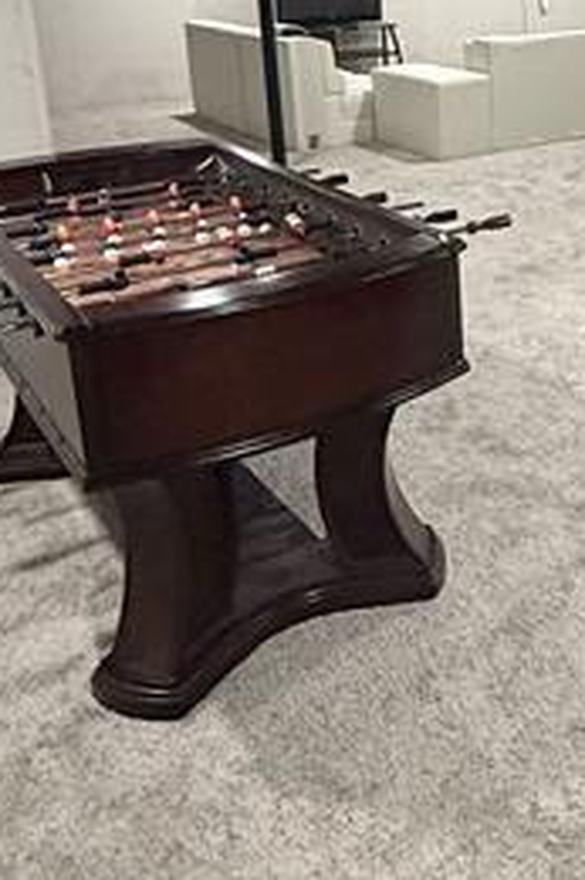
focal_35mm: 43
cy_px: 210
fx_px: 1049
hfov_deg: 28.5
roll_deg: +0.3
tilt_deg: -14.4
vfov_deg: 43.8
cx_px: 629
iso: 500
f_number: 2.2
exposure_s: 1/60
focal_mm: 2.22
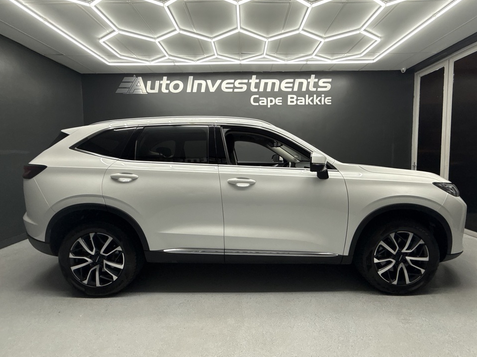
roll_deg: +0.8
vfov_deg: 81.7
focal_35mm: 15
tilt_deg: -2.4
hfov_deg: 98.1
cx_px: 247
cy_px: 168
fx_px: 207
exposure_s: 1/99
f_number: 2.2
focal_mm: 2.22
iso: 125
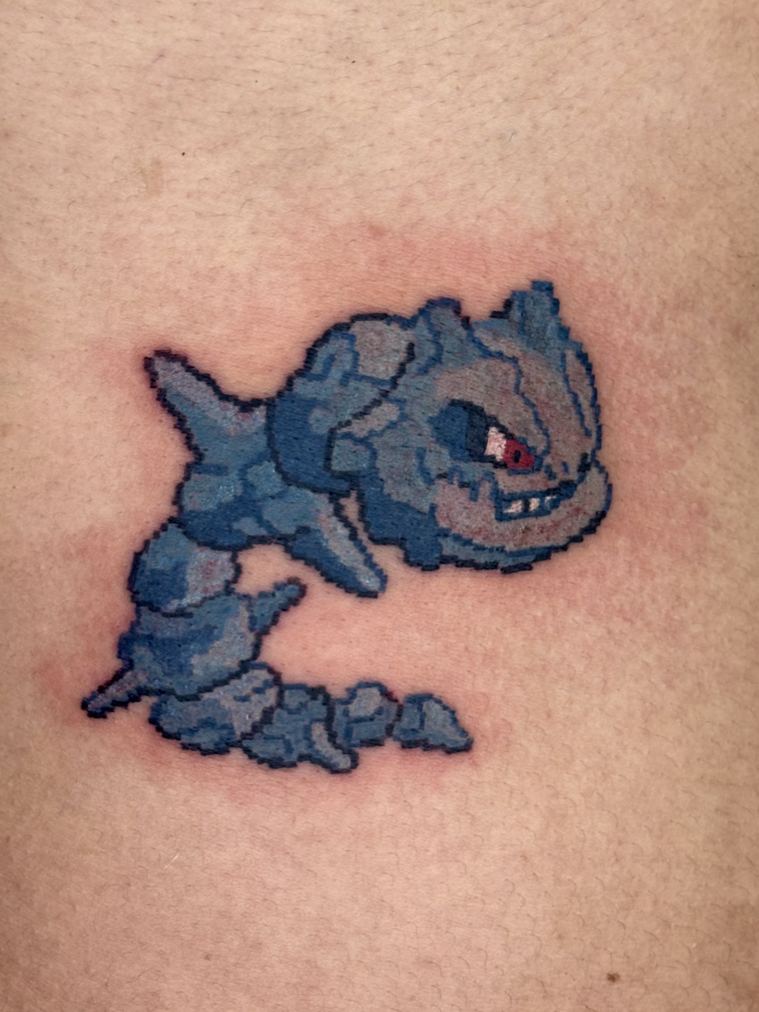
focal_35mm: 52
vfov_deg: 36.8
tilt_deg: -1.7
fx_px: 1521
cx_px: 380
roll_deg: +5.8
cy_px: 506
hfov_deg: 28.0
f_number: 1.6
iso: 32
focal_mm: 5.96
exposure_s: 1/118
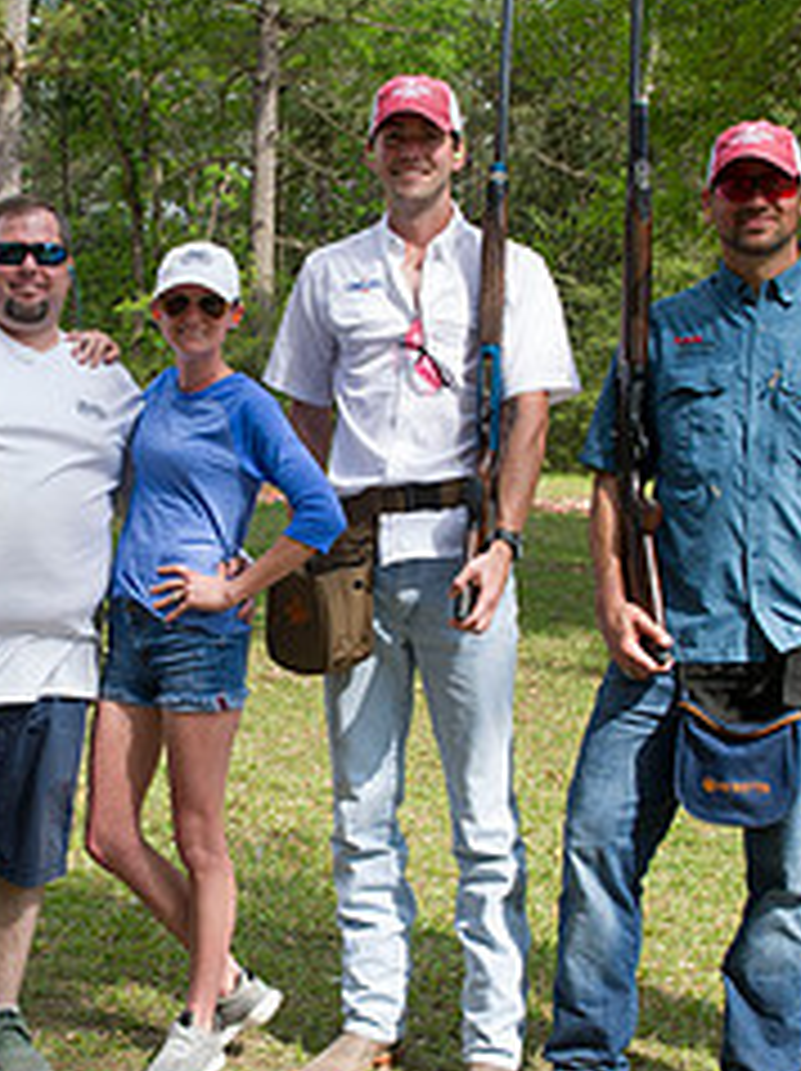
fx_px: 2102
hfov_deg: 21.4
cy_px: 598
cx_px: 198
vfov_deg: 28.6
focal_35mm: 68
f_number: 7.1
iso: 200
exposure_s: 1/320
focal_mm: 29
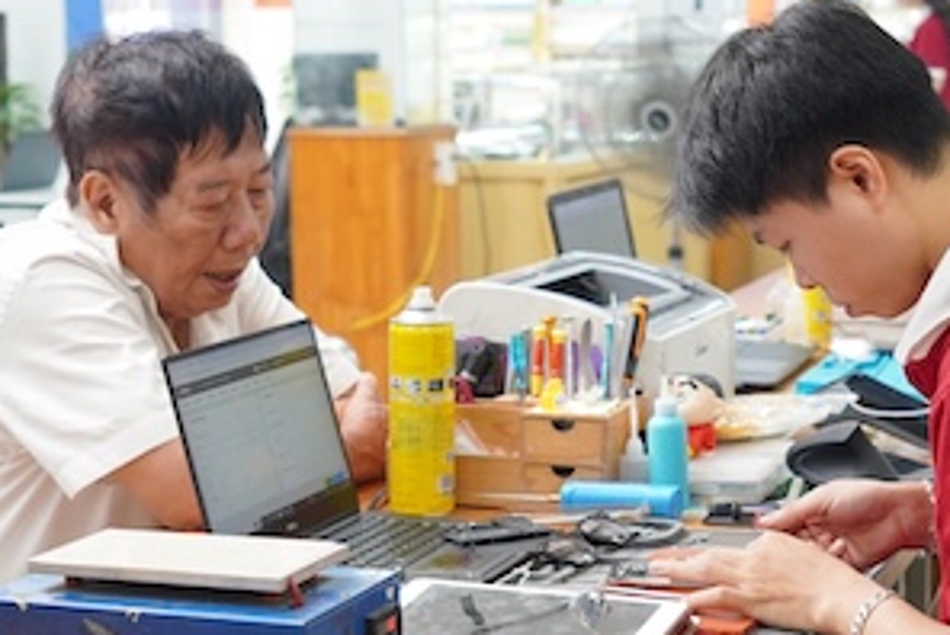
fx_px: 2261
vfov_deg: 16.0
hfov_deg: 23.7
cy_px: 394
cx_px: 574
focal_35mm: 86
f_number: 2.8
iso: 400
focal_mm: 28.2
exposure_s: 1/125
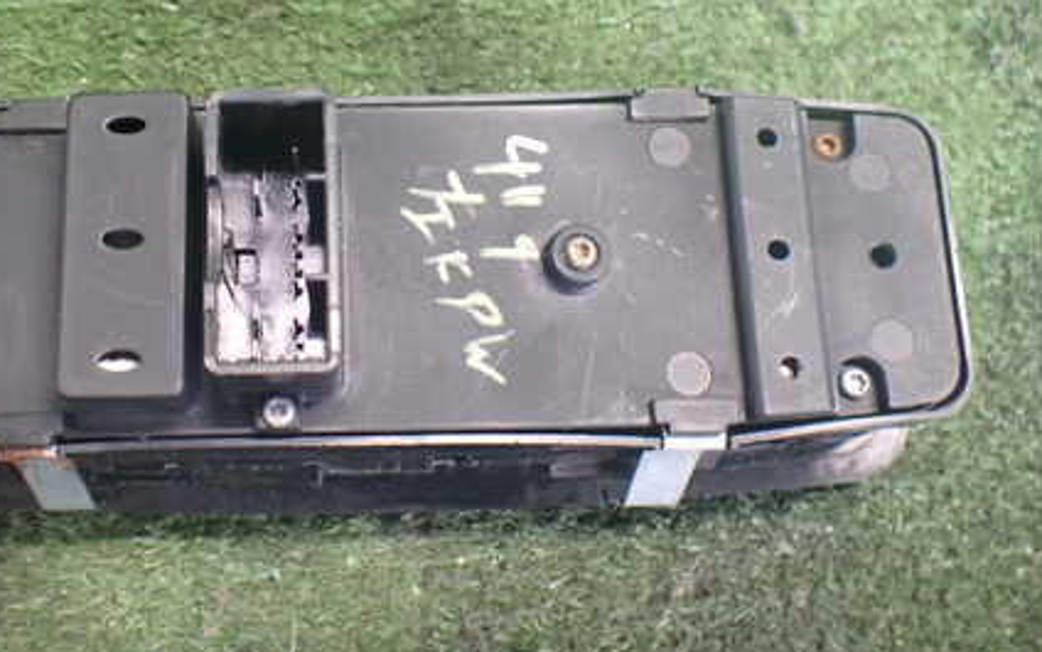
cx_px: 351
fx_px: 1278
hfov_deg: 43.8
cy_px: 217
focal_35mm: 45
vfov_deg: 28.4
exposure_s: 1/30
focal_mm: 5.4
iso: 800
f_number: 2.3
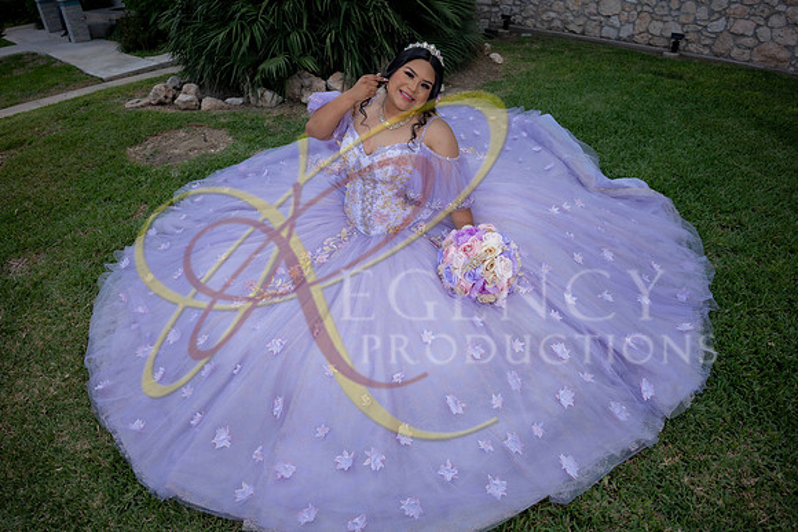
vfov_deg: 62.0
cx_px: 399
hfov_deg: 84.0
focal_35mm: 20
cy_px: 266
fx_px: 443
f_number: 2.8
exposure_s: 1/1000
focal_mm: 20
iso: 125
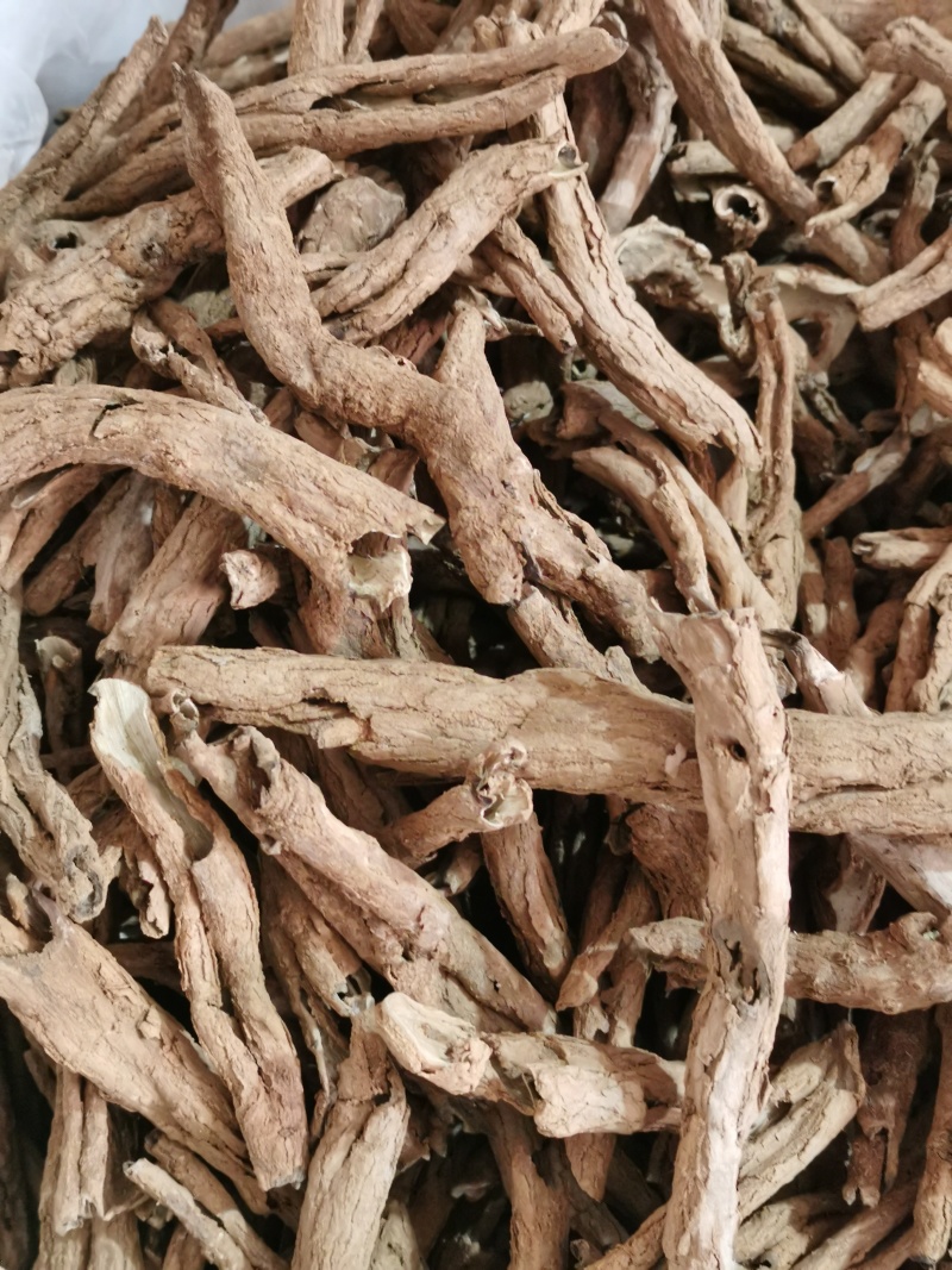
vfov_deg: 38.9
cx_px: 476
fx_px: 1797
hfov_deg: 29.7
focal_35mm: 49
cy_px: 635
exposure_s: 1/25
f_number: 1.8
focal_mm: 5.58
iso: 640
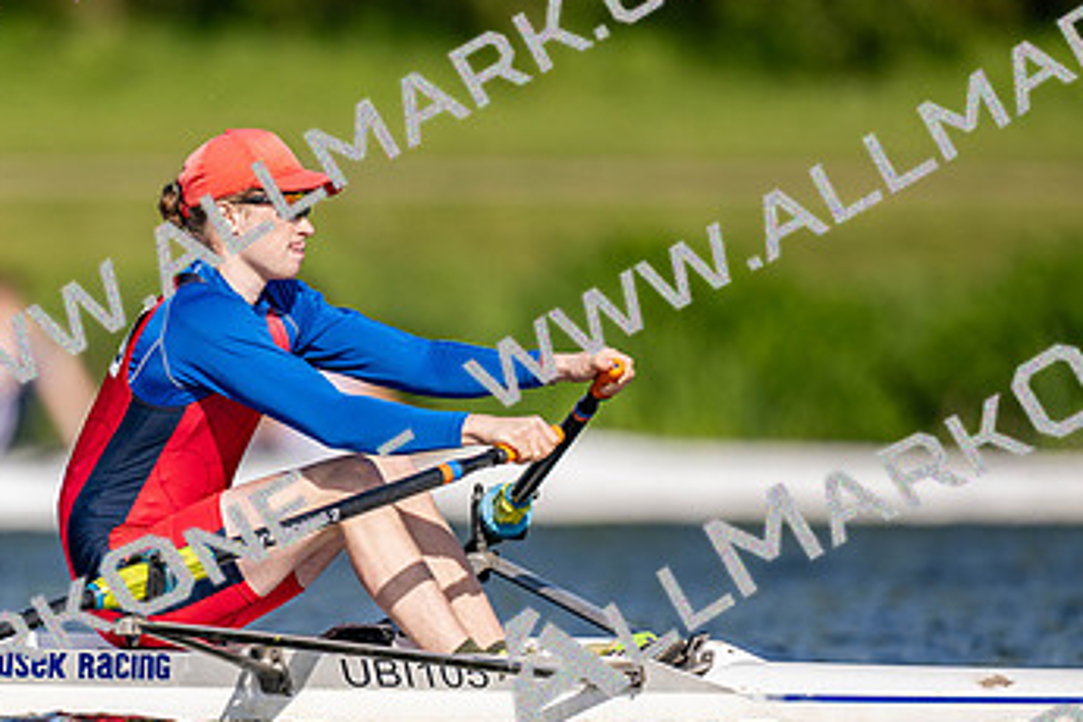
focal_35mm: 1010
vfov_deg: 1.4
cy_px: 460
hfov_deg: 2.0
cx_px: 235
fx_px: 30382
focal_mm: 600
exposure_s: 1/2500
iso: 180
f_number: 4
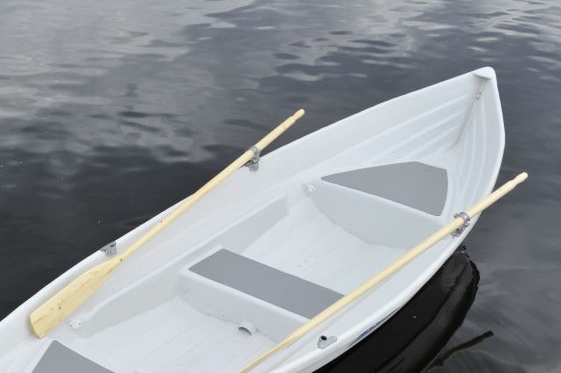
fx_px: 887
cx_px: 212
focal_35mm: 57
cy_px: 330
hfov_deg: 34.9
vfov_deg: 23.2
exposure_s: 1/640
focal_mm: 32
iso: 400
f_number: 6.3
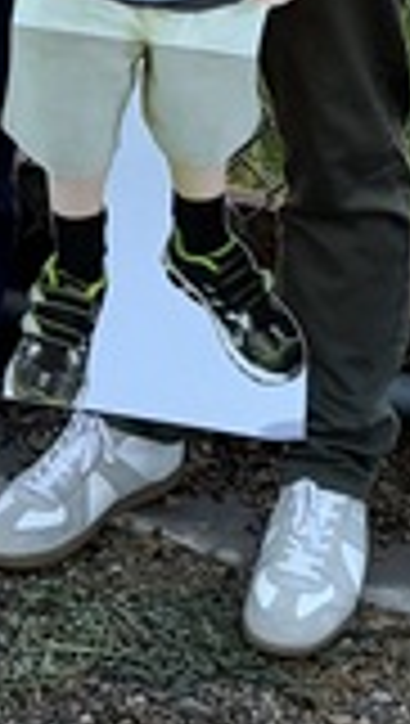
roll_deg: -2.9
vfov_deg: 12.0
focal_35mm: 166
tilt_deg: -4.8
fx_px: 3197
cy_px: -540
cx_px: 158
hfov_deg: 7.3
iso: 160
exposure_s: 1/154
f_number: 1.78
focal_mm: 6.76
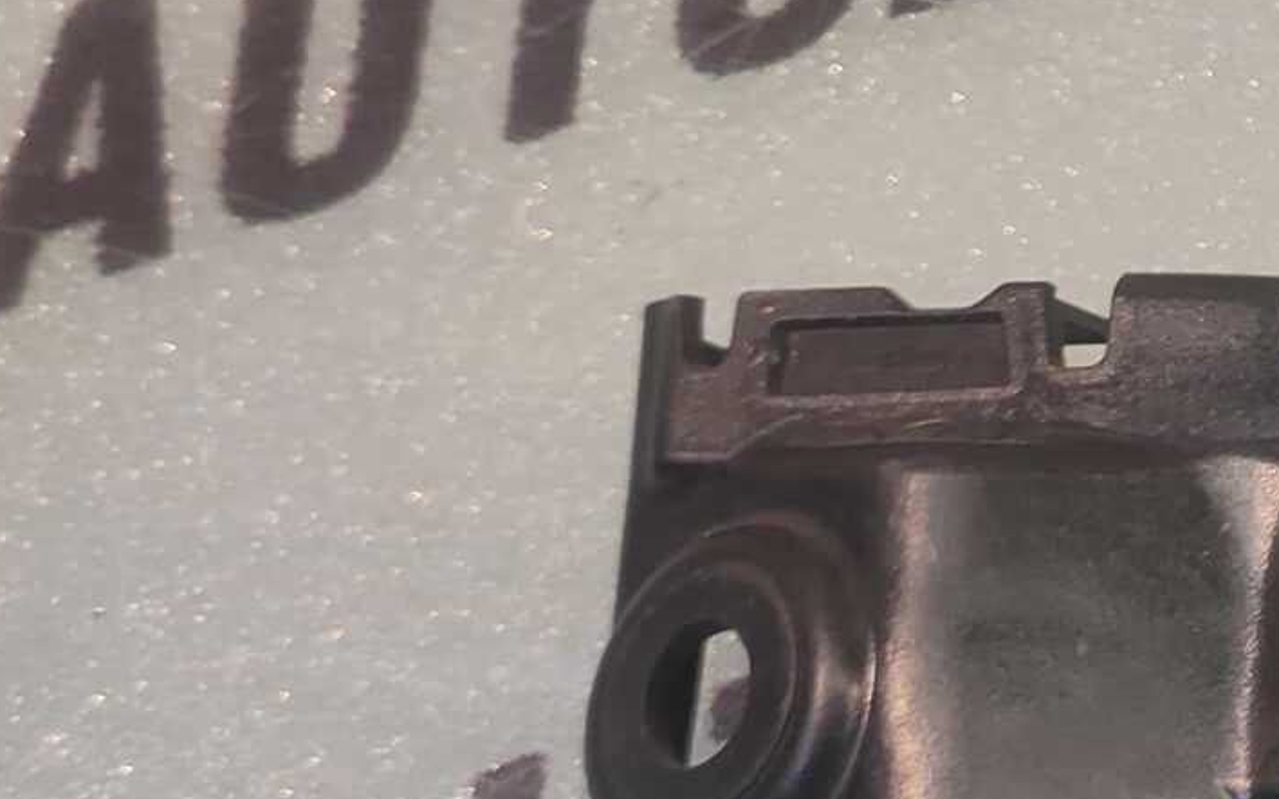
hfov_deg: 23.8
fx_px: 2266
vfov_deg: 19.9
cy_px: 274
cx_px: 1997
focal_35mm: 65
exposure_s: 1/33
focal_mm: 4.74
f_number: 1.79
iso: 106
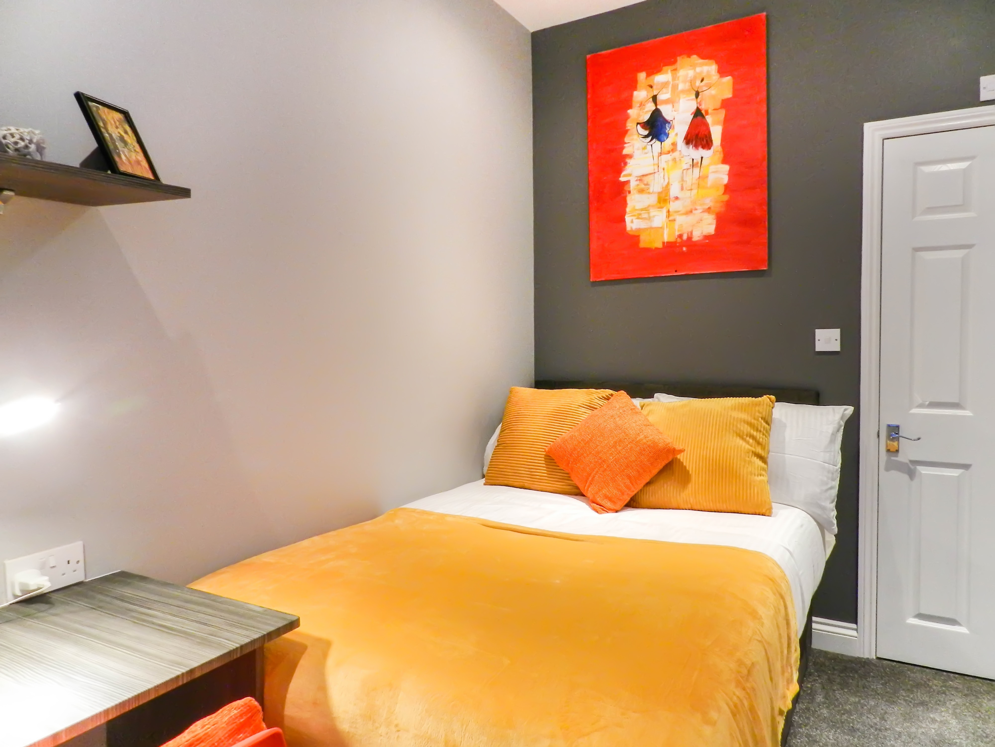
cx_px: 498
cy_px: 374
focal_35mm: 23
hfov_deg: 73.9
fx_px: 661
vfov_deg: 58.9
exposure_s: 1/10
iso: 400
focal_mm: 4
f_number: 3.4
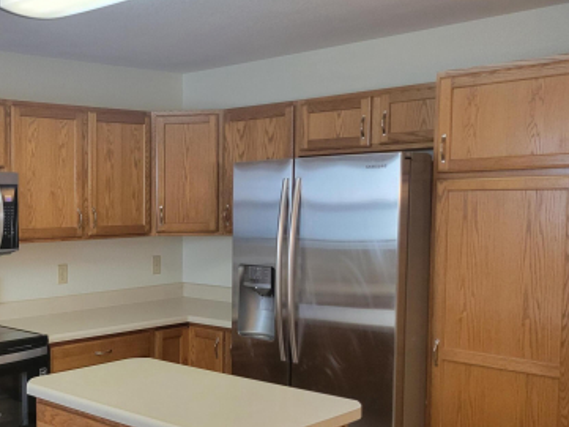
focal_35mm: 48
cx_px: 83
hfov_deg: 37.6
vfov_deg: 30.1
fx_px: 789
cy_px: 269
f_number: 1.8
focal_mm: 5.4
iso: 250
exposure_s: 1/120
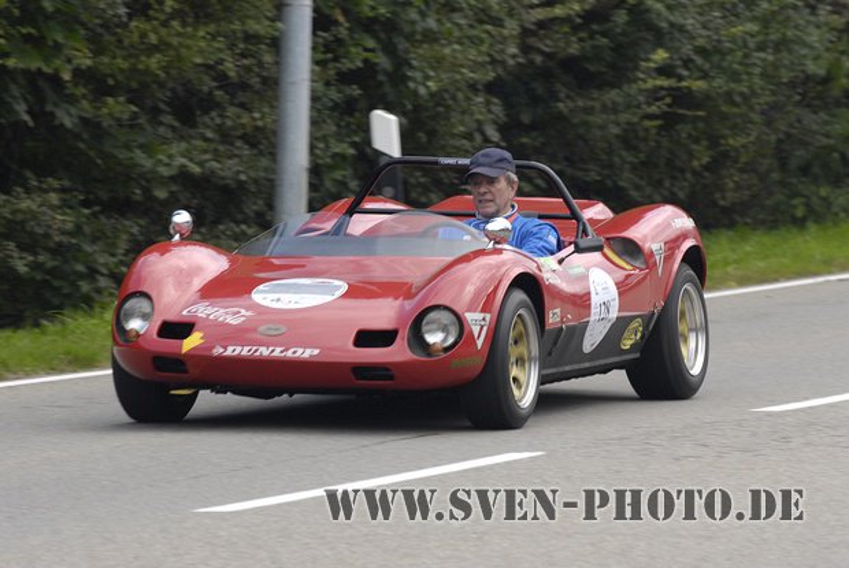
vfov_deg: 4.6
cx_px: 424
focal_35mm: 300
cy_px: 284
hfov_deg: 6.9
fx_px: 7083
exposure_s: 1/160
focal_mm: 200
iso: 400
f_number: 8
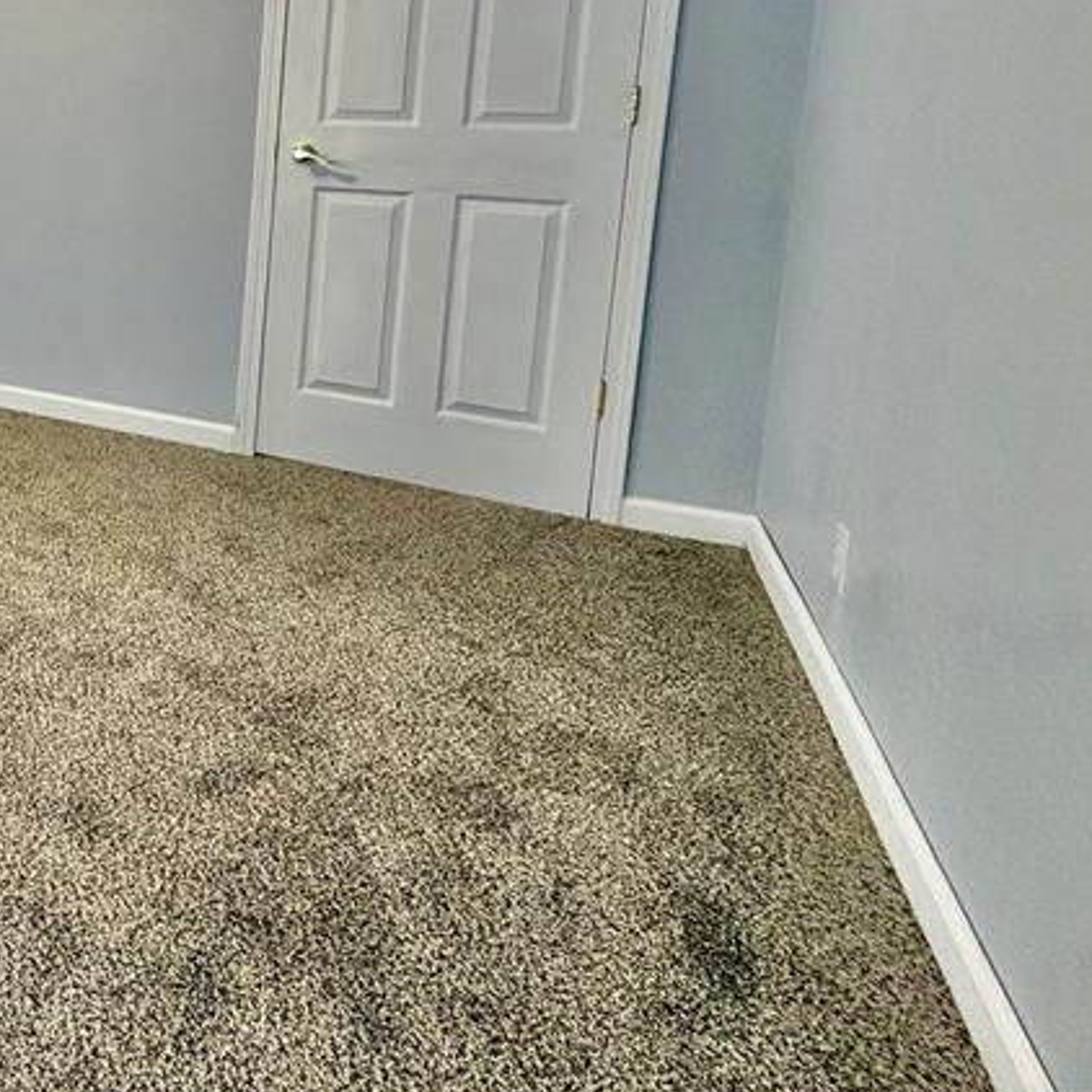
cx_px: -207
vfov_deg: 50.8
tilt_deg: -6.5
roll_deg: -0.8
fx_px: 1071
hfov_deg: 39.6
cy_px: 220
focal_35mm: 30
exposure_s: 1/60
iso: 200
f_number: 2.2
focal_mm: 2.22
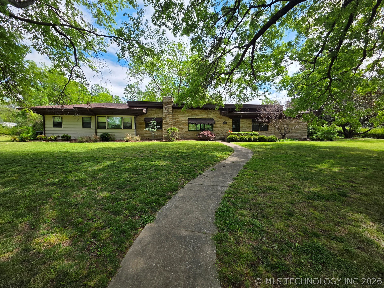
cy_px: 144
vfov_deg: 89.9
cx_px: 192
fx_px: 144
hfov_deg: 106.2
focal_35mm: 13
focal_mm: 2.2
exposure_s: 1/1111
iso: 40
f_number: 1.9
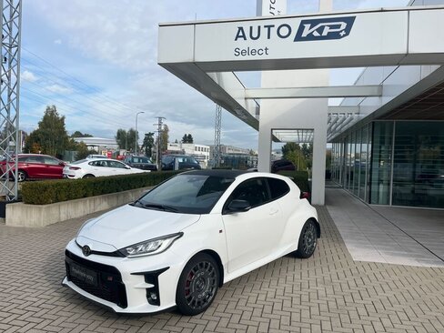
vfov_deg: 53.1
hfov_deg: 67.3
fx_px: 333
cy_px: 166
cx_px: 222
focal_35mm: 26
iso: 50
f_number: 1.6
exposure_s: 1/3623
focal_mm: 5.1
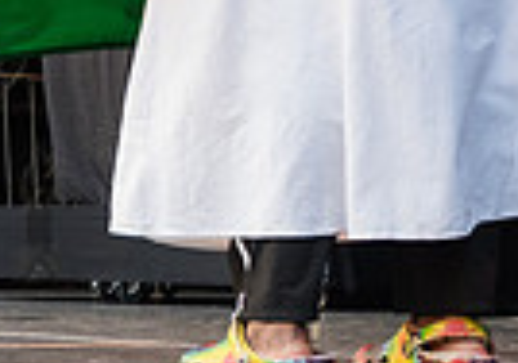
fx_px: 2062
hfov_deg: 14.0
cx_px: -72
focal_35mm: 141
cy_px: -128
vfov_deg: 9.9
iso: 2000
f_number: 4.5
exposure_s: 1/640
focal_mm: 29
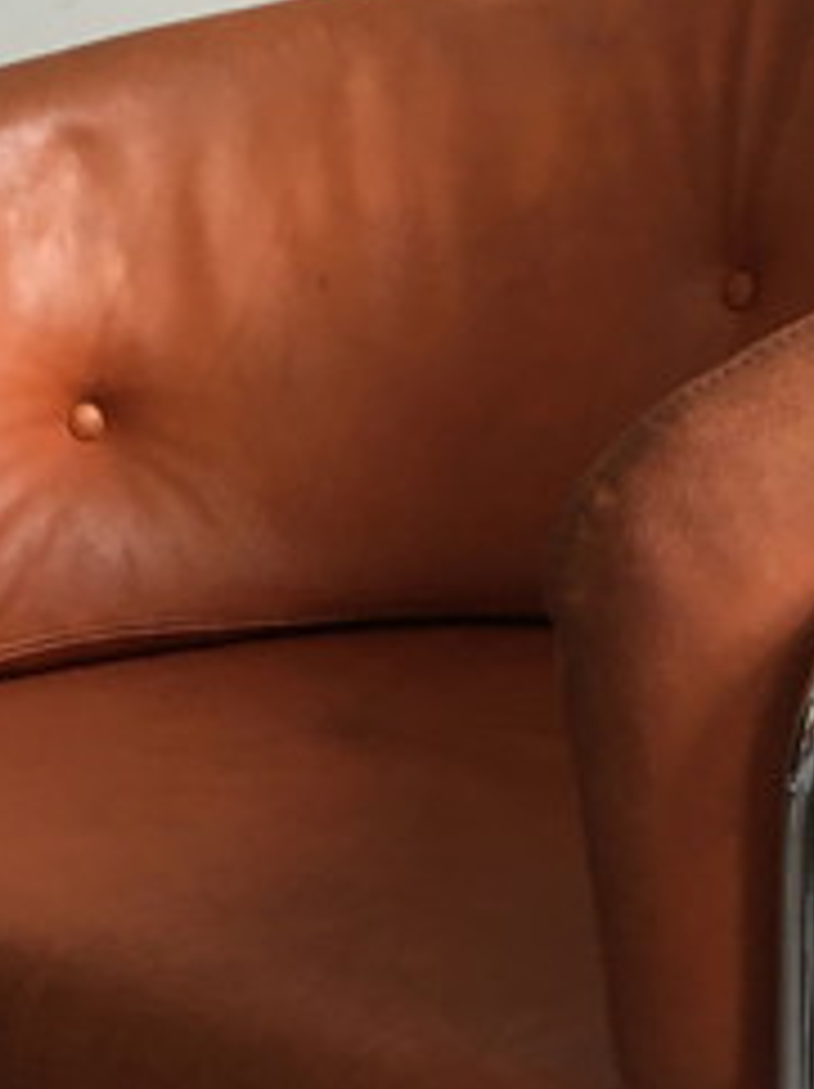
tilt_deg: -22.0
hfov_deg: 17.9
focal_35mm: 82
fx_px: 2576
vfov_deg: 23.4
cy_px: 934
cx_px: 549
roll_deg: +3.2
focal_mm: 4.15
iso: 80
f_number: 2.2
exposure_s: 1/33
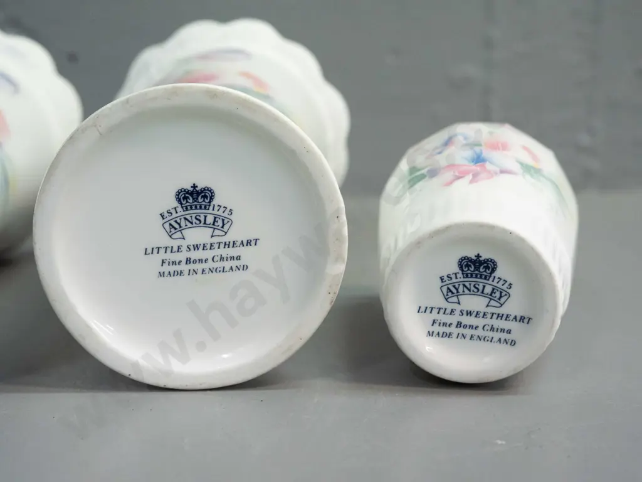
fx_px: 1039
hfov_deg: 34.3
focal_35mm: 56
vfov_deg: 26.1
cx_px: 321
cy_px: 241
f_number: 5.6
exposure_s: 1/200
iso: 3200
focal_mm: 28
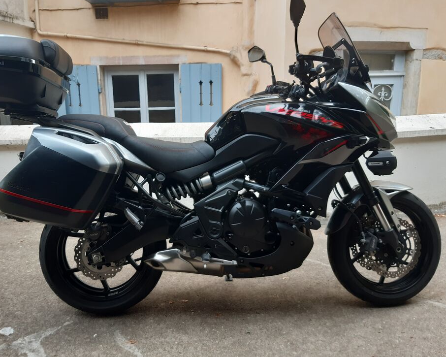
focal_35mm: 28
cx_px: 203
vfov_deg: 51.5
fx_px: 370
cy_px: 173
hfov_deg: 62.1
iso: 64
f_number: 1.7
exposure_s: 1/50
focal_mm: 3.92
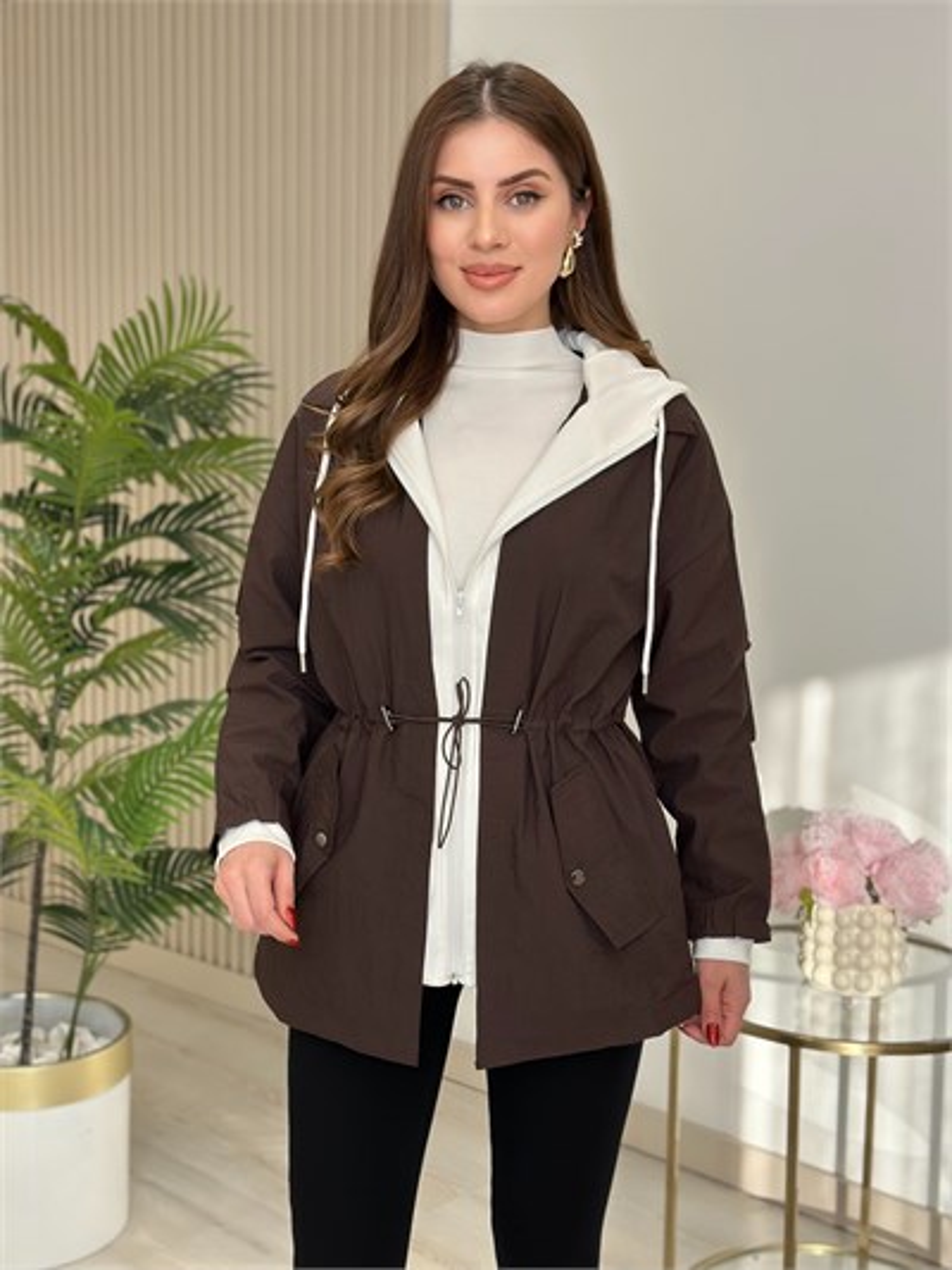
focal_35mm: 48
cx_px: 476
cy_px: 635
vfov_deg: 39.6
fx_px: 1759
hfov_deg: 30.3
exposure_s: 1/335
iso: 80
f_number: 1.78
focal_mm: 6.86
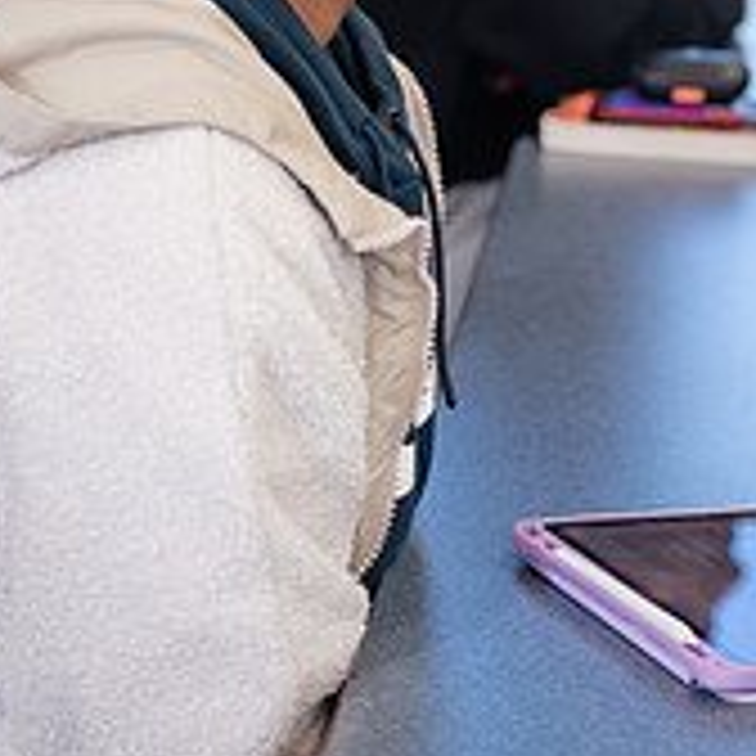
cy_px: 70
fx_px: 4497
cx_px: 522
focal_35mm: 182
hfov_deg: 9.6
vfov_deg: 9.6
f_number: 2.8
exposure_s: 1/200
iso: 640
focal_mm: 62
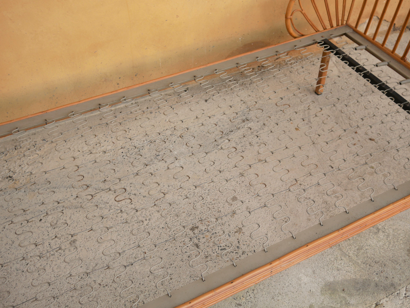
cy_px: 161
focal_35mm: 42
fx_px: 498
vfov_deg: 34.4
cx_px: 210
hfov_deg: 44.8
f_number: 2.8
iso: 200
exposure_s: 1/250
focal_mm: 20
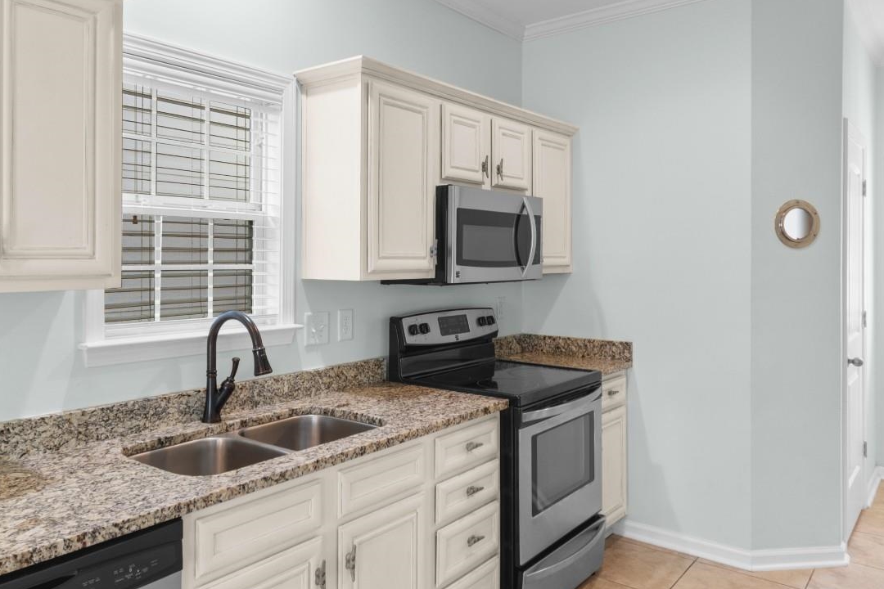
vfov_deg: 47.7
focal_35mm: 27
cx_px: 398
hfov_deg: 67.2
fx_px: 663
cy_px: 241
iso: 100
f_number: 4.8
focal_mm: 12
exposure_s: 1/4
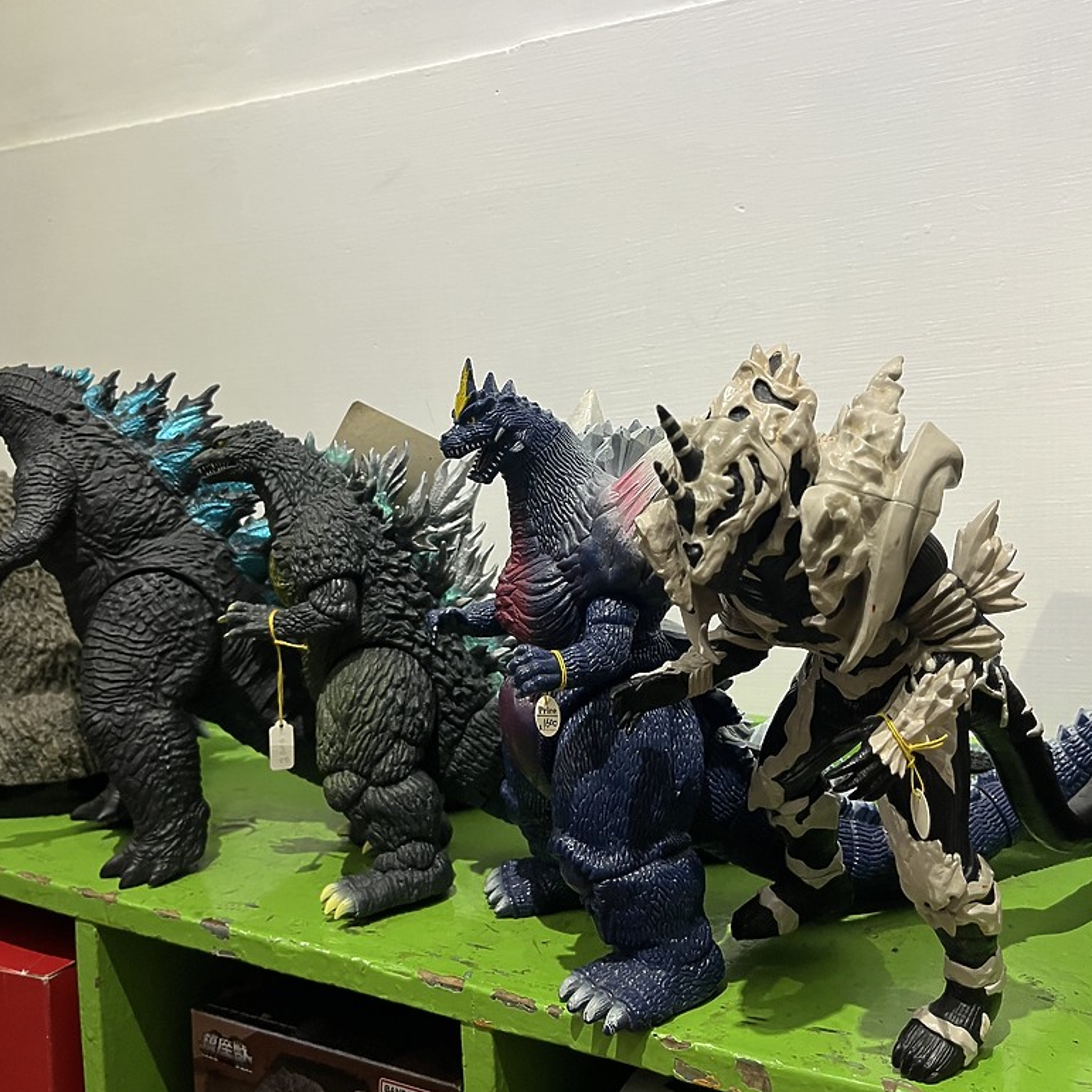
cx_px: 544
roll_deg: +0.5
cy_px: 416
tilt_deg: +1.2
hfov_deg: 52.5
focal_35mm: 31
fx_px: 1106
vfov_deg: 52.0
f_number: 1.6
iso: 125
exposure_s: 1/60
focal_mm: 5.1
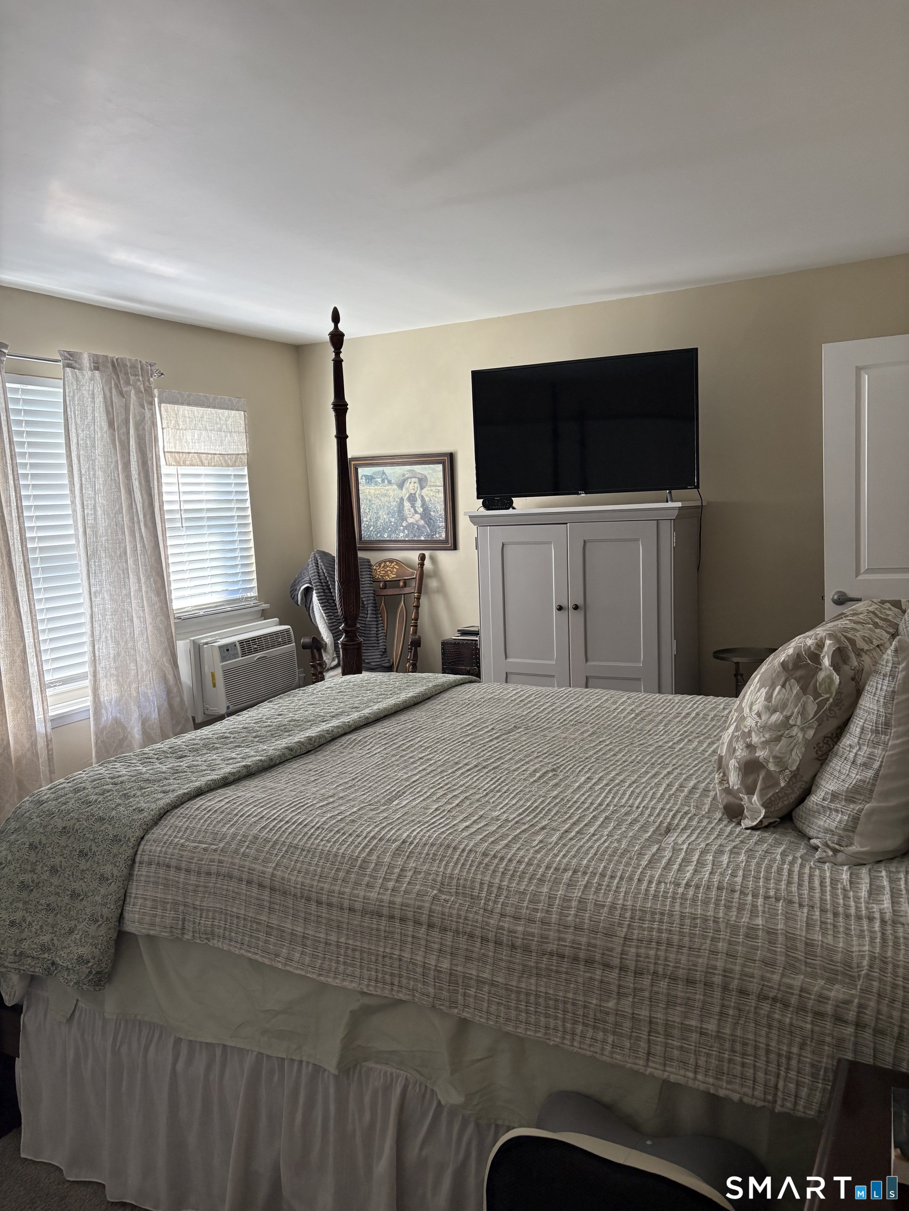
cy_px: 606
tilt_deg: -3.2
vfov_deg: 67.3
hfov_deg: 53.1
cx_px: 454
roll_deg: +3.2
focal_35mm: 26
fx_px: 910
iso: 200
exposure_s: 1/120
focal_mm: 5.96
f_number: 1.6
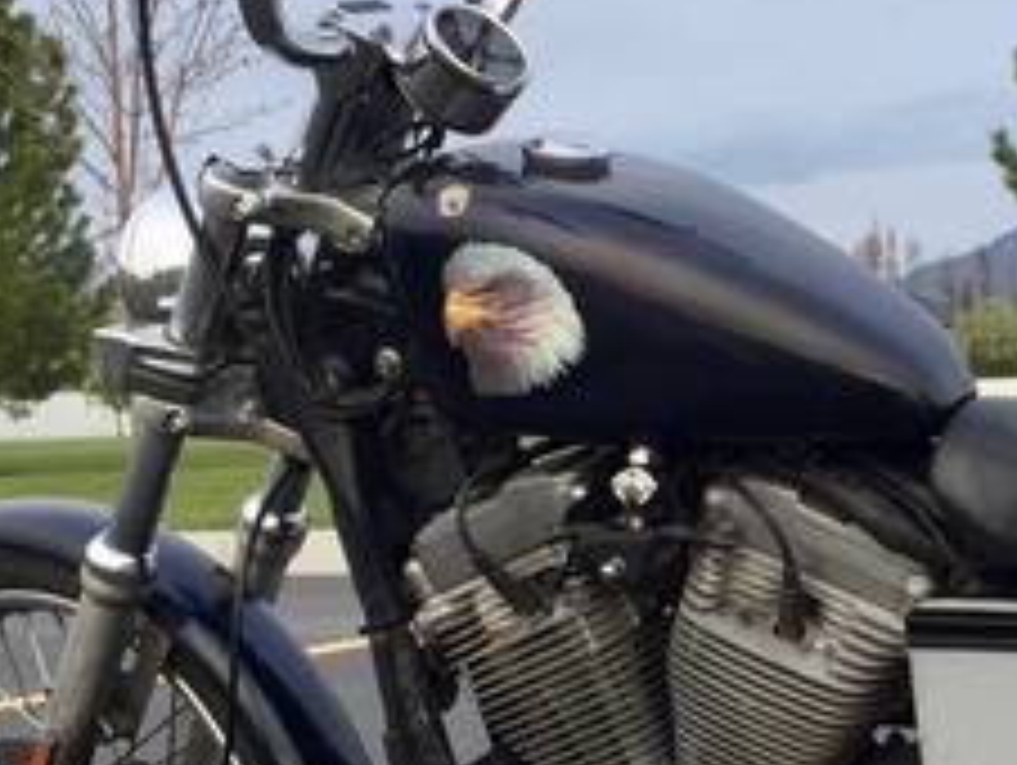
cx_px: 1058
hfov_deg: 22.7
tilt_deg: +0.2
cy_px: 400
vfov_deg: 18.0
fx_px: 2412
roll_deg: +0.5
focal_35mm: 82
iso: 40
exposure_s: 1/60
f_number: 2.2
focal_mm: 4.15
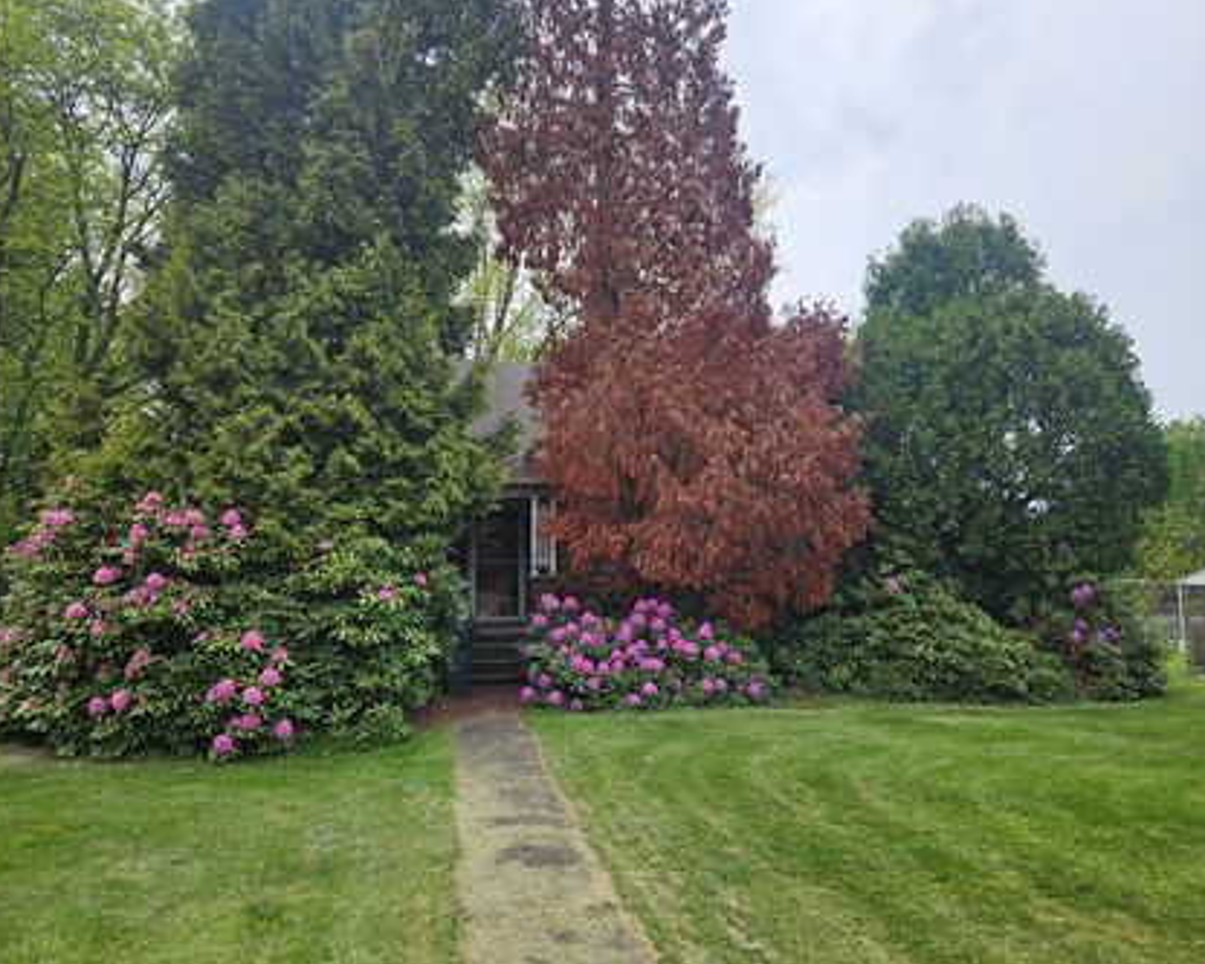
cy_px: 511
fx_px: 963
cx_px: 640
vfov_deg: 53.2
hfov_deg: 64.0
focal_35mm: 27
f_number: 1.8
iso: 25
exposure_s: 1/1465
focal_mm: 5.4
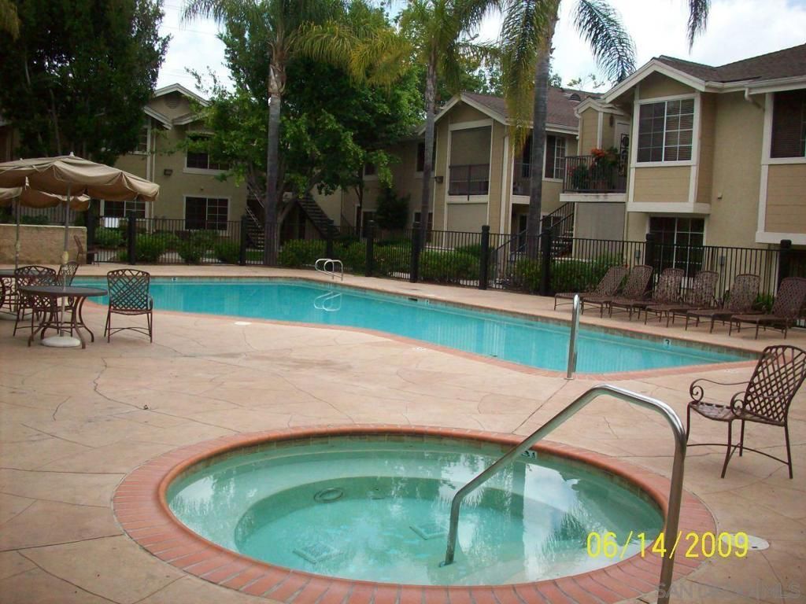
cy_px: 302
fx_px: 862
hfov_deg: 50.1
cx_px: 403
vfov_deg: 38.7
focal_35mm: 37
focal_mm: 6.2
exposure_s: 1/445
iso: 160
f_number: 5.6
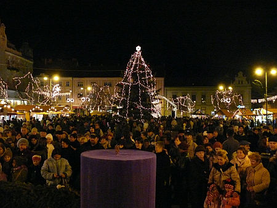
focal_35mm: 35
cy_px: 104
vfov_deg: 40.7
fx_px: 280
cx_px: 138
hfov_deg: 52.6
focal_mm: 7.4
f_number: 2.8
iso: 800
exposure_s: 1/15
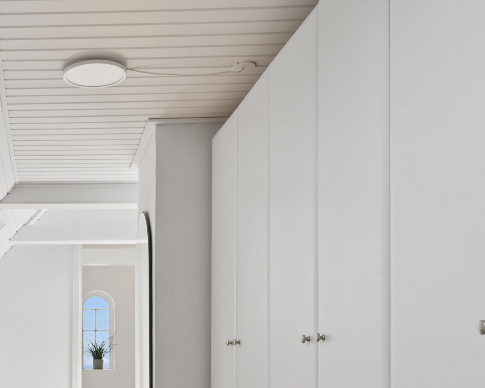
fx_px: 660
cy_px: 391
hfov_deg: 36.2
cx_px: -2
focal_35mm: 46
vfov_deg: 30.4
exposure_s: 1/40
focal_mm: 20
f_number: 13
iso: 400
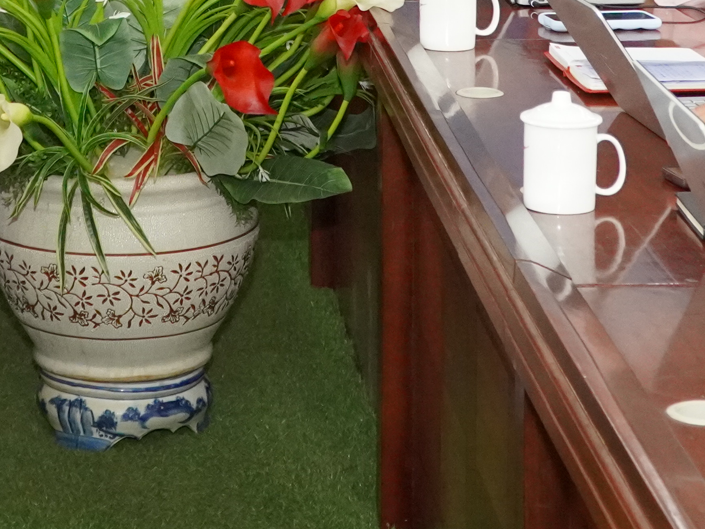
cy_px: -205
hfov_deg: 16.5
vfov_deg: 12.0
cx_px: 173
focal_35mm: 119
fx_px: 2424
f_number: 4
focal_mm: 24
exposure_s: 1/160
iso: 3200
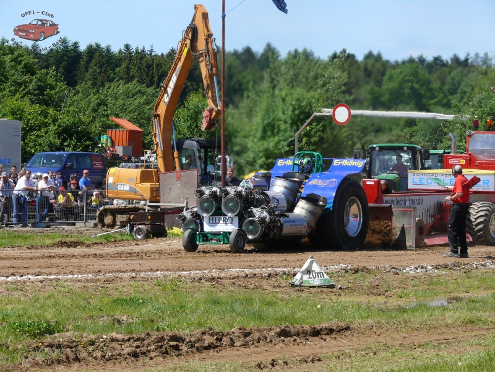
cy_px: 186
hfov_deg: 12.3
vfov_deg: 9.2
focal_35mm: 161
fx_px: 2302
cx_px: 248
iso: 100
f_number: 5.6
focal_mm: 34
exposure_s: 1/400
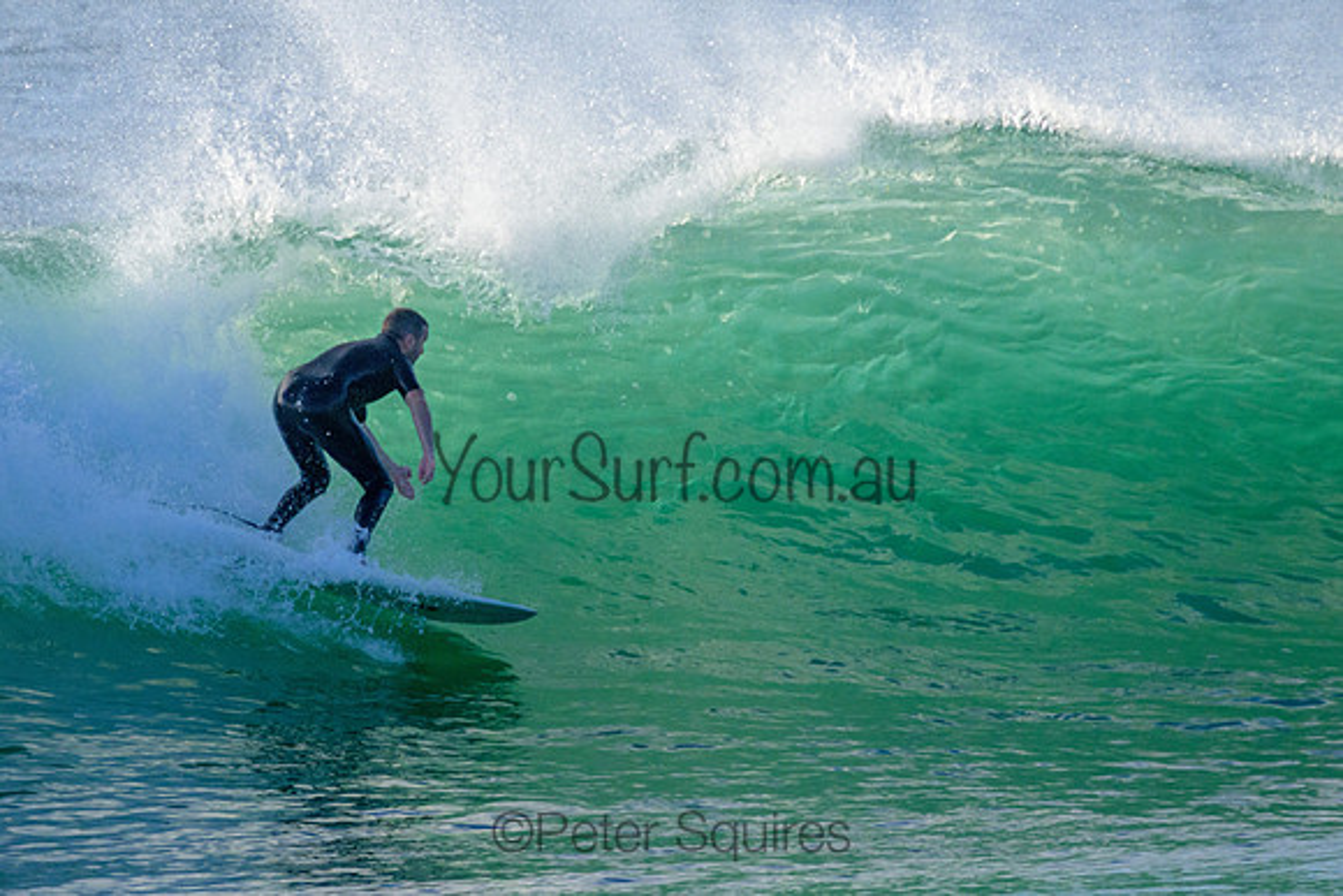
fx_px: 40810
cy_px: 284
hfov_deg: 1.9
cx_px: 615
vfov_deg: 1.3
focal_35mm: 1094
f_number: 11
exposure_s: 1/2000
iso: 1600
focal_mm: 800
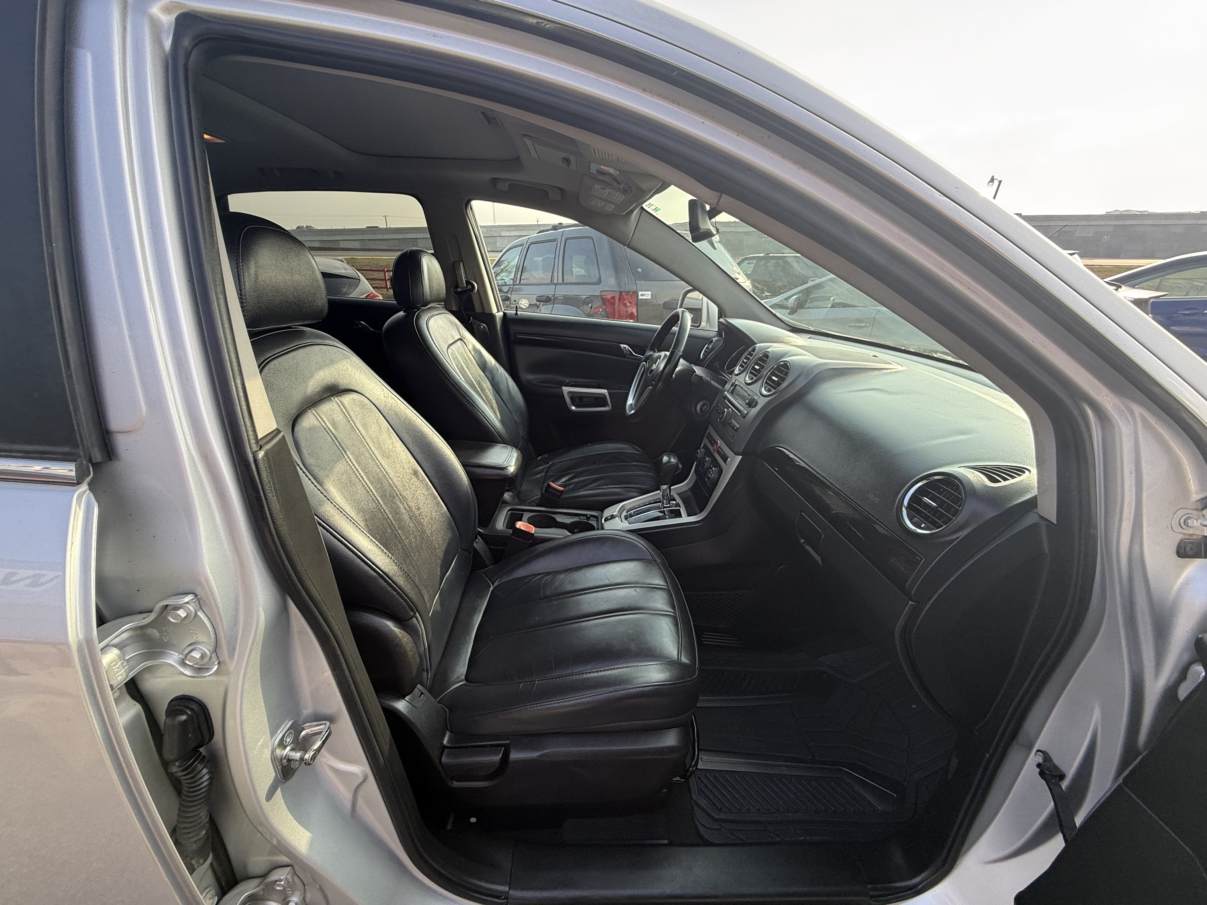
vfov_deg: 85.7
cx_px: 604
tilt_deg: -22.2
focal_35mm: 14
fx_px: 488
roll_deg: +0.2
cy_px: 452
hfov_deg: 102.1
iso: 50
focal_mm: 2.22
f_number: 2.2
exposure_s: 1/201
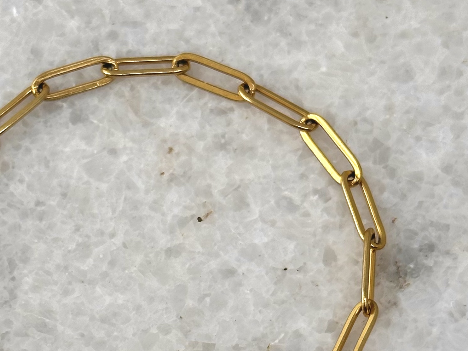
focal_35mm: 119
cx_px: 152
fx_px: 1609
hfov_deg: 16.5
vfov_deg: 12.3
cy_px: 329
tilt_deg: -67.3
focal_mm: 6.86
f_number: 1.78
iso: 64
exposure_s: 1/232
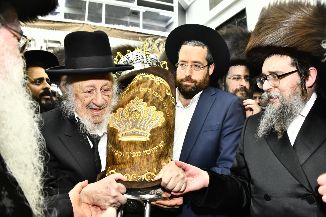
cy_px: 108
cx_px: 163
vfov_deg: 46.4
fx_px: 254
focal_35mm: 28
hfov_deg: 65.5
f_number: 5.6
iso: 1250
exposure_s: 1/125
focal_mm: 28
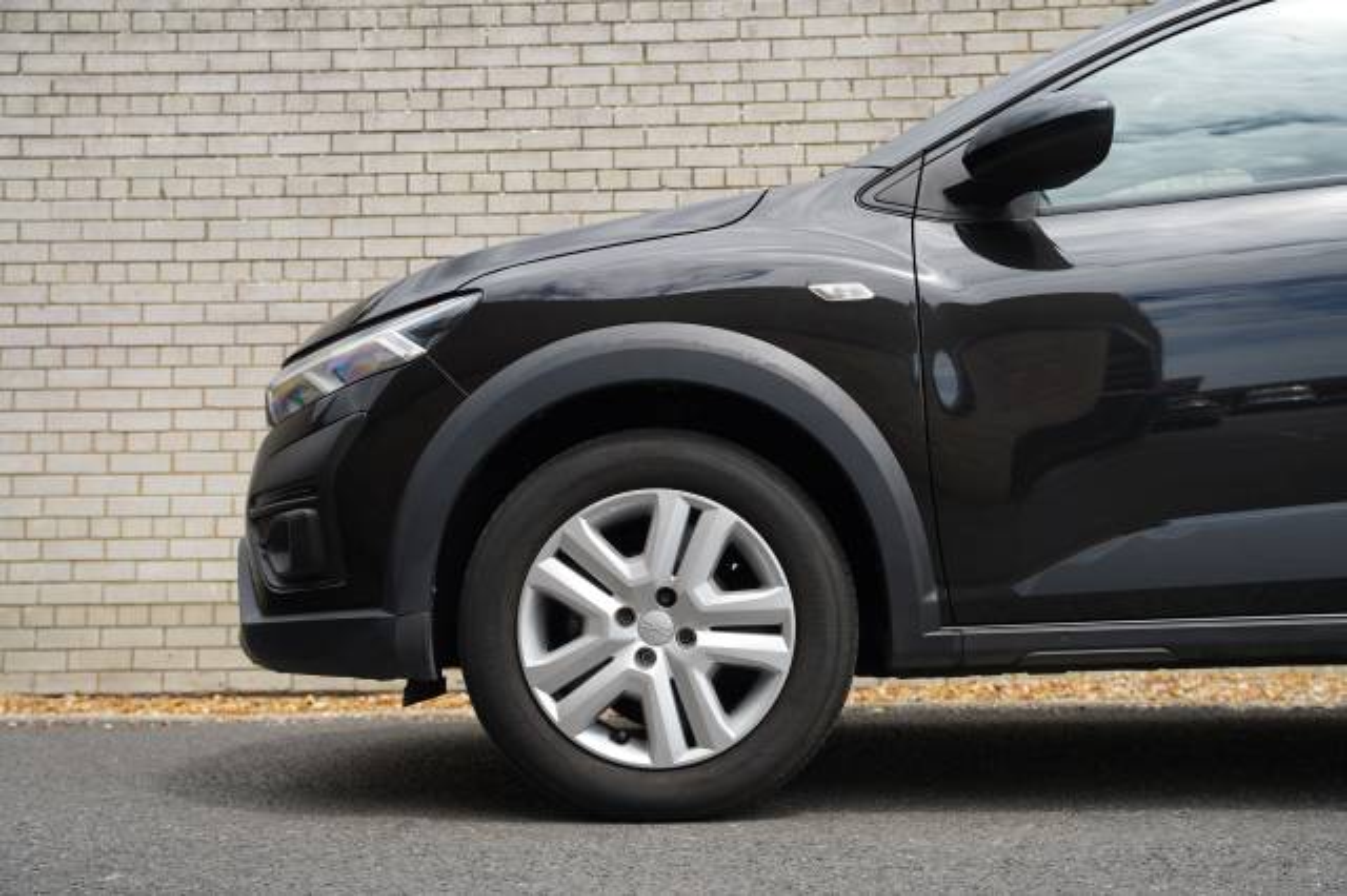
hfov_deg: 45.3
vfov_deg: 31.0
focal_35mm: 43
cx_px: 674
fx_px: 1615
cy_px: 448
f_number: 4.5
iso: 100
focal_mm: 43.2
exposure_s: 1/200
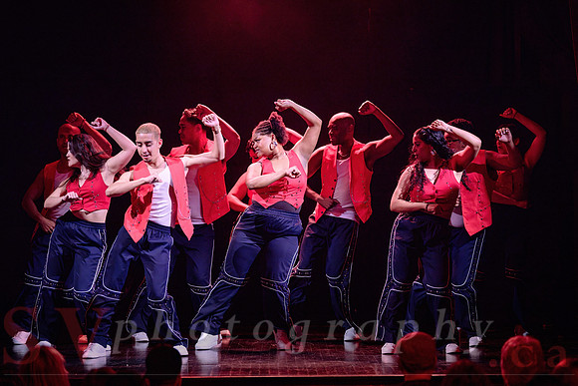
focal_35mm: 141
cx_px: 314
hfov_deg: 14.5
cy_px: 193
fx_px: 2272
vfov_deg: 9.7
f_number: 2.8
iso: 1600
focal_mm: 130
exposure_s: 1/200
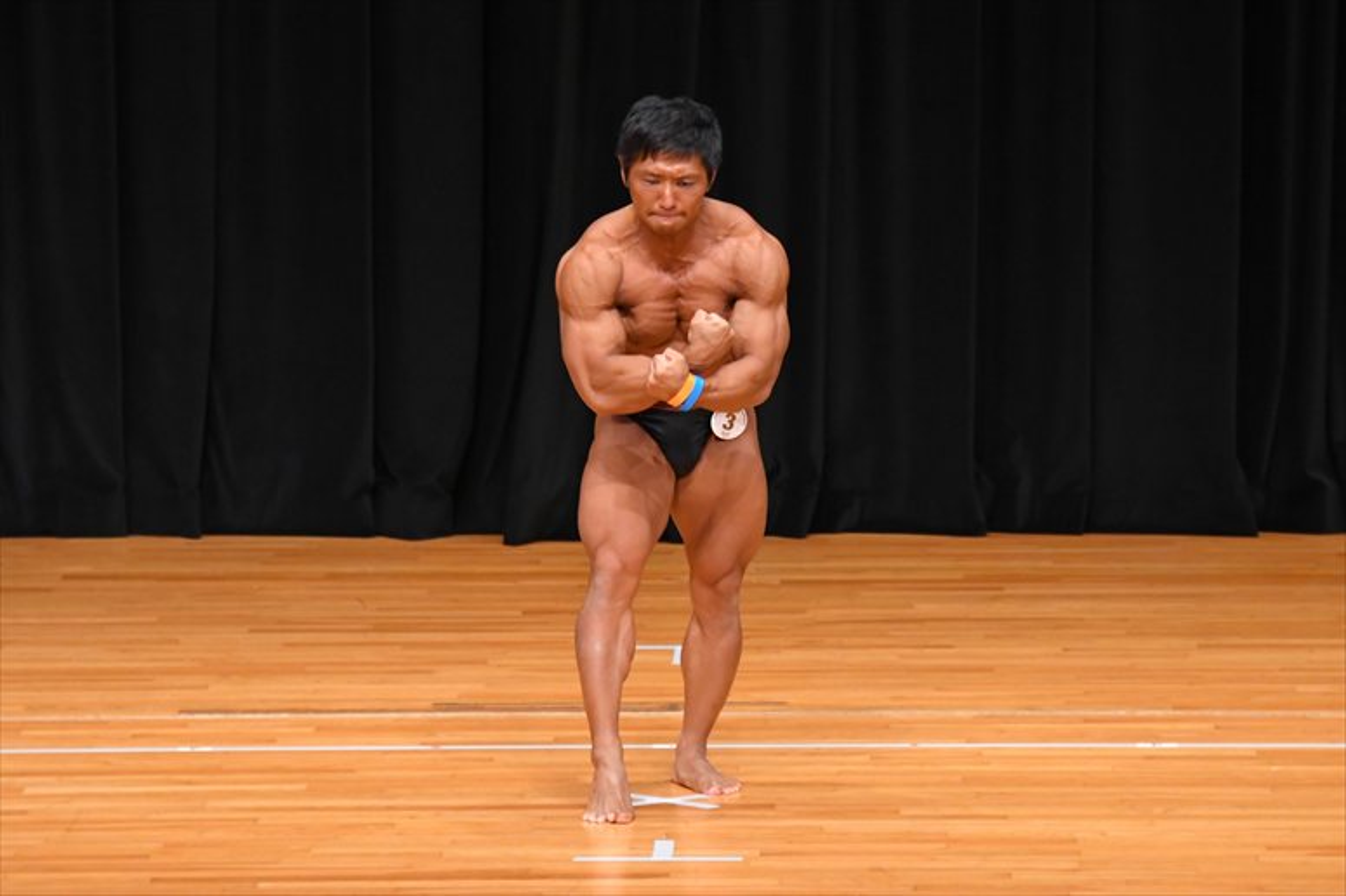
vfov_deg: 4.6
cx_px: 673
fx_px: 11211
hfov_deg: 6.9
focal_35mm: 300
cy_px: 448
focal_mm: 200
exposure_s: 1/400
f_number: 5.6
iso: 4000
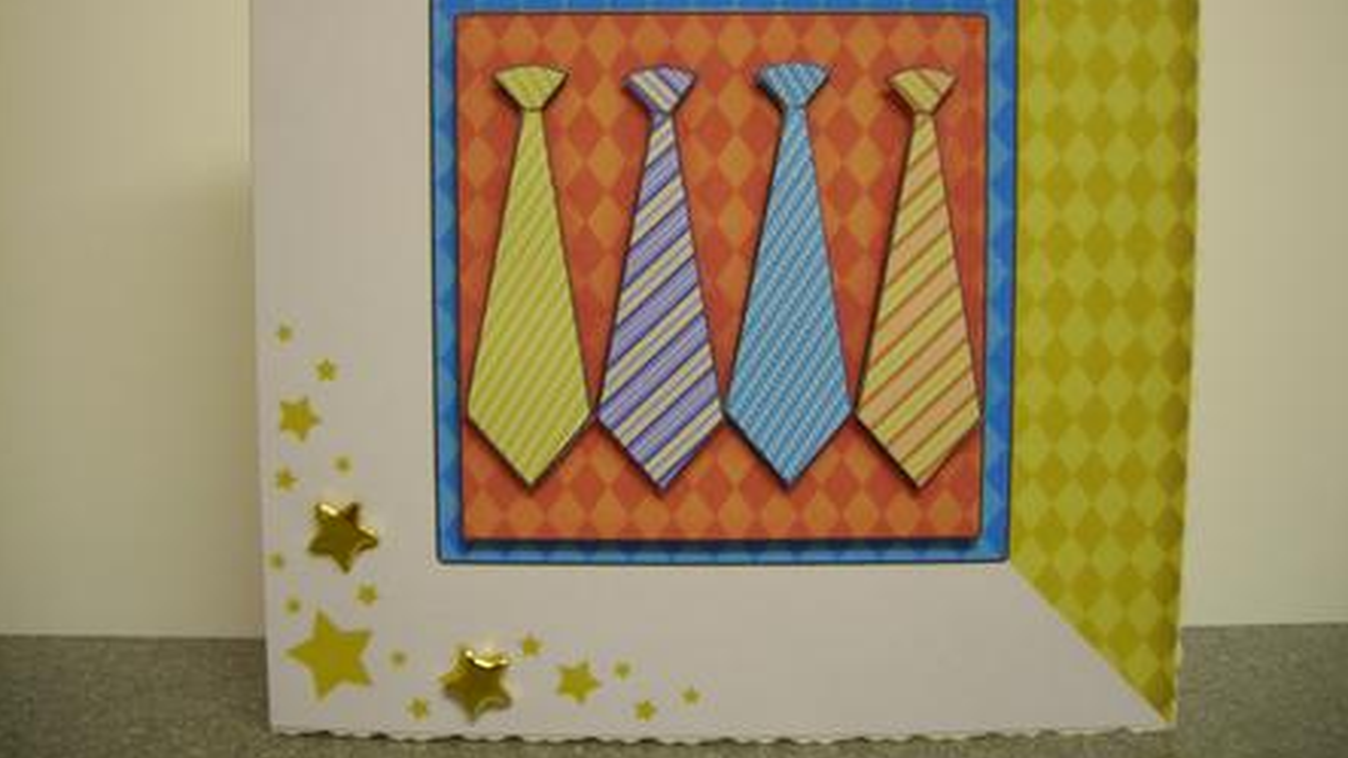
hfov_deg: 48.4
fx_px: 1501
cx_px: 671
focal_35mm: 42
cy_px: 262
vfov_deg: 28.2
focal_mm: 6.3
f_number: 3.2
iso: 89
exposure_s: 1/4
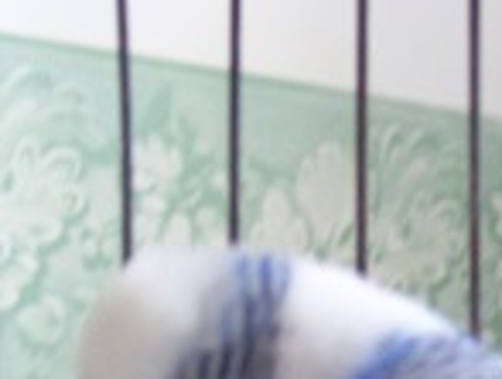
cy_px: 633
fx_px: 2341
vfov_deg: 8.9
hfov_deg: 12.2
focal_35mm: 161
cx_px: 335
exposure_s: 1/8
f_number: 3
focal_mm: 7.6
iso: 160
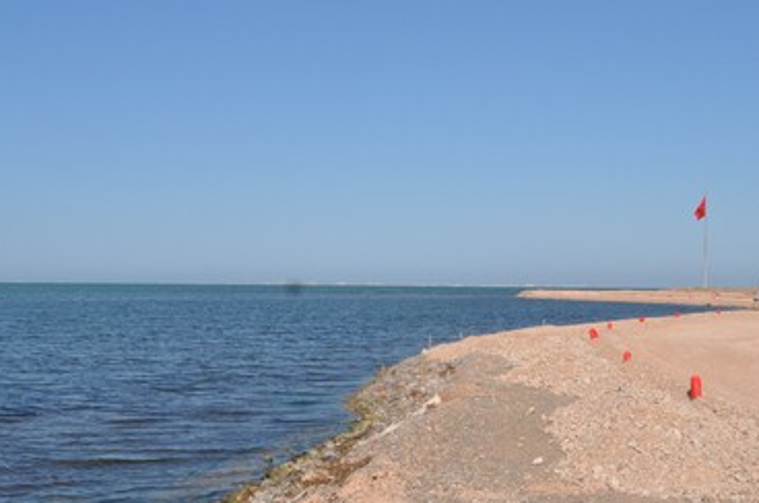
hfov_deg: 42.0
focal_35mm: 47
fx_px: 989
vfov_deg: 28.5
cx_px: 386
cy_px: 279
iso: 200
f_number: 10
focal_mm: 18
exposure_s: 1/400
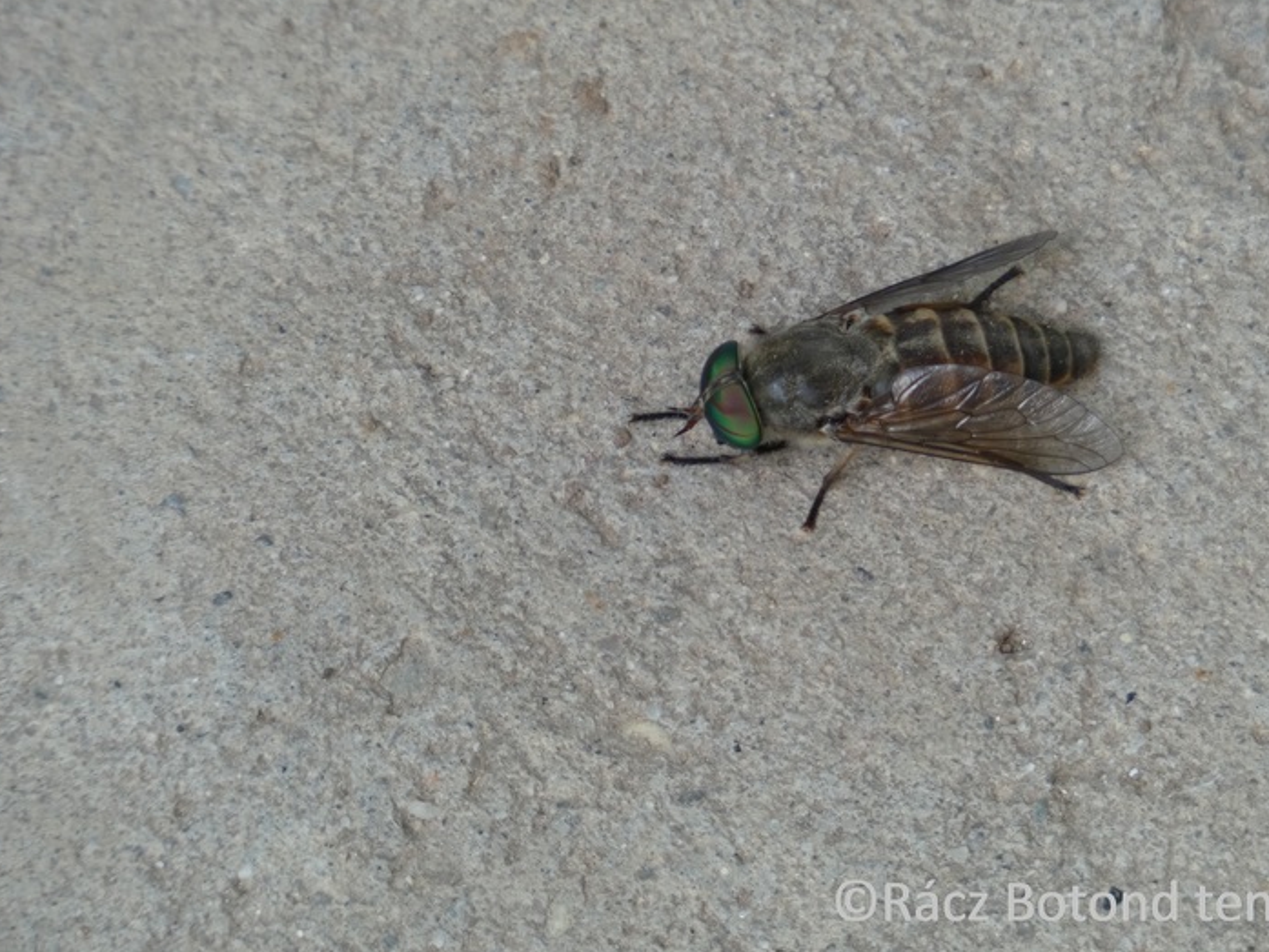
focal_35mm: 1194
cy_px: 402
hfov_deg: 1.7
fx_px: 43779
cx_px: 749
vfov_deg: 1.2
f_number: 5.6
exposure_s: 1/125
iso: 100
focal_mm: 174.8
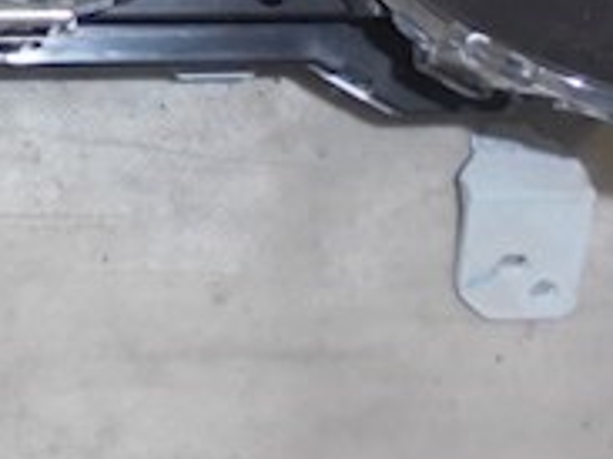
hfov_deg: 20.5
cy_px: -248
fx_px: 1610
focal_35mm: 91
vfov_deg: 14.9
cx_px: -67
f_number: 3.5
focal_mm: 4.6
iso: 160
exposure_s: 1/30
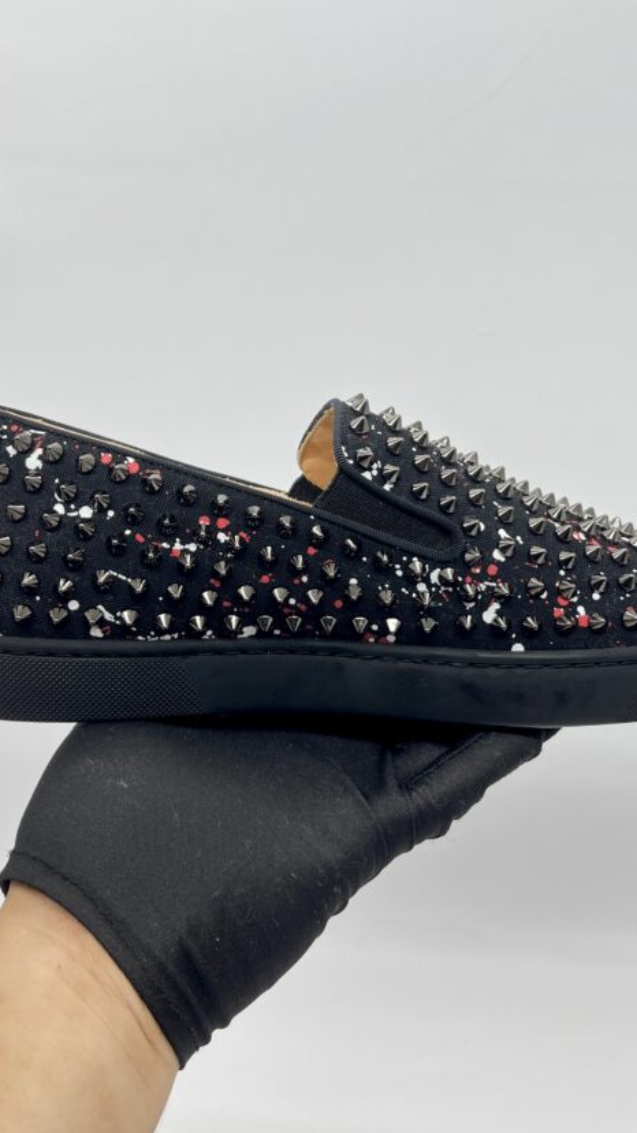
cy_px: 523
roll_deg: -0.5
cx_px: 320
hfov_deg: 33.7
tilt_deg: -15.1
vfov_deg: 56.6
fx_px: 1052
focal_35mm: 35
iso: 32
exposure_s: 1/112
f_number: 1.5
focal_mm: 5.7
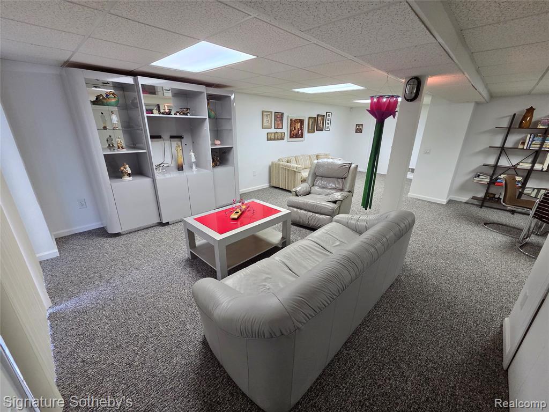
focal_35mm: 13
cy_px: 206
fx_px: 206
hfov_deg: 106.2
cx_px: 274
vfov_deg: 89.9
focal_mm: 2.2
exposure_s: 1/120
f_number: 2.2
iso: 250
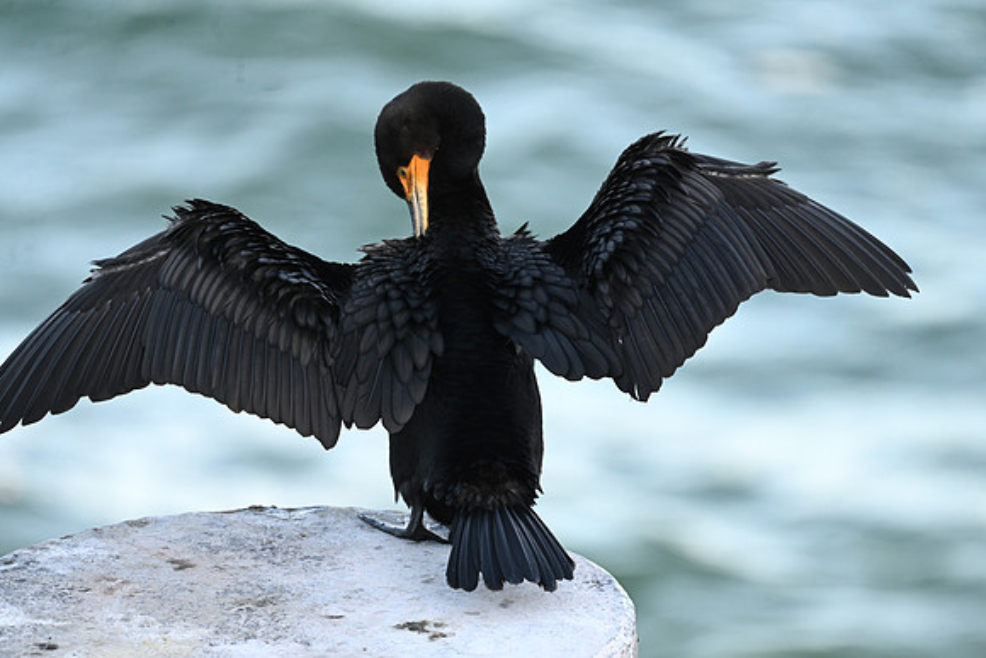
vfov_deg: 1.7
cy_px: 329
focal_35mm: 800
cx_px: 493
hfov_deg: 2.6
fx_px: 21915
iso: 1250
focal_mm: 800
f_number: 6.3
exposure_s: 1/800
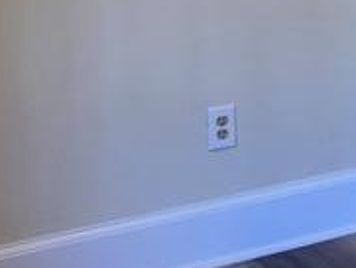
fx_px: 1338
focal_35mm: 130
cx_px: 649
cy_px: -152
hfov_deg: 13.5
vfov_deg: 10.9
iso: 250
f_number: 1.8
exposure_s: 1/120
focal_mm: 5.4
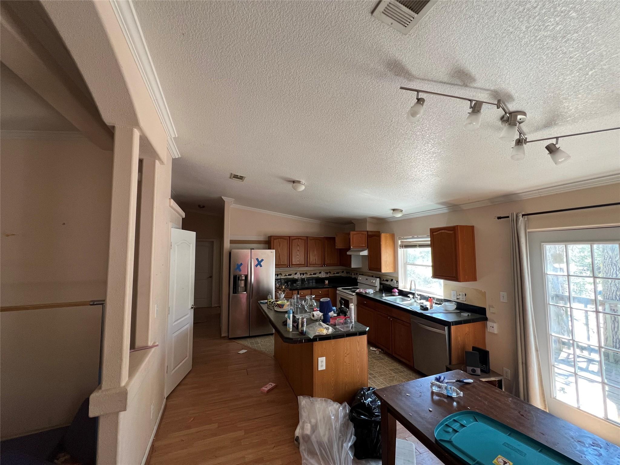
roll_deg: +0.6
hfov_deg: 106.2
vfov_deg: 89.9
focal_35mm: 13
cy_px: 232
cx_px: 310
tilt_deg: +3.9
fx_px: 233
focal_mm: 1.57
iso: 250
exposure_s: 1/99
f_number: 1.8
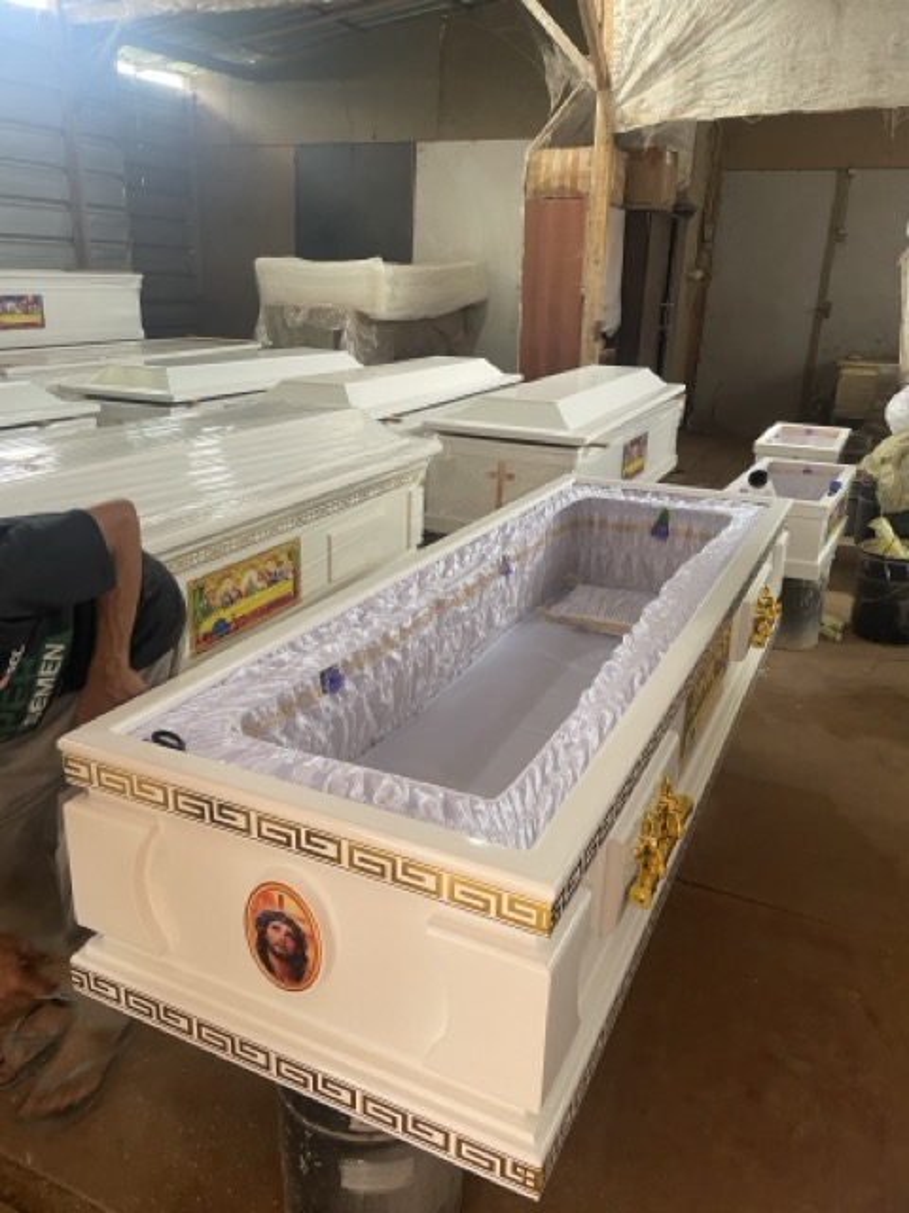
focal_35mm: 26
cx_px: 454
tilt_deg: -19.2
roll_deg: -1.9
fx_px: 910
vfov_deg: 67.3
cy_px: 606
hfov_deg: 53.1
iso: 125
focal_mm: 4.2
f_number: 1.6
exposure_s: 1/67
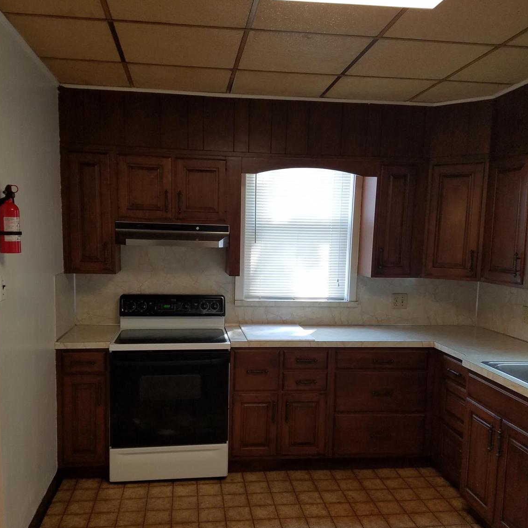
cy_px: 303
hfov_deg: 52.5
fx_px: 535
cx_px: 261
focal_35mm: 31
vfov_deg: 52.3
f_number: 1.7
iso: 100
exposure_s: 1/60
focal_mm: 4.2
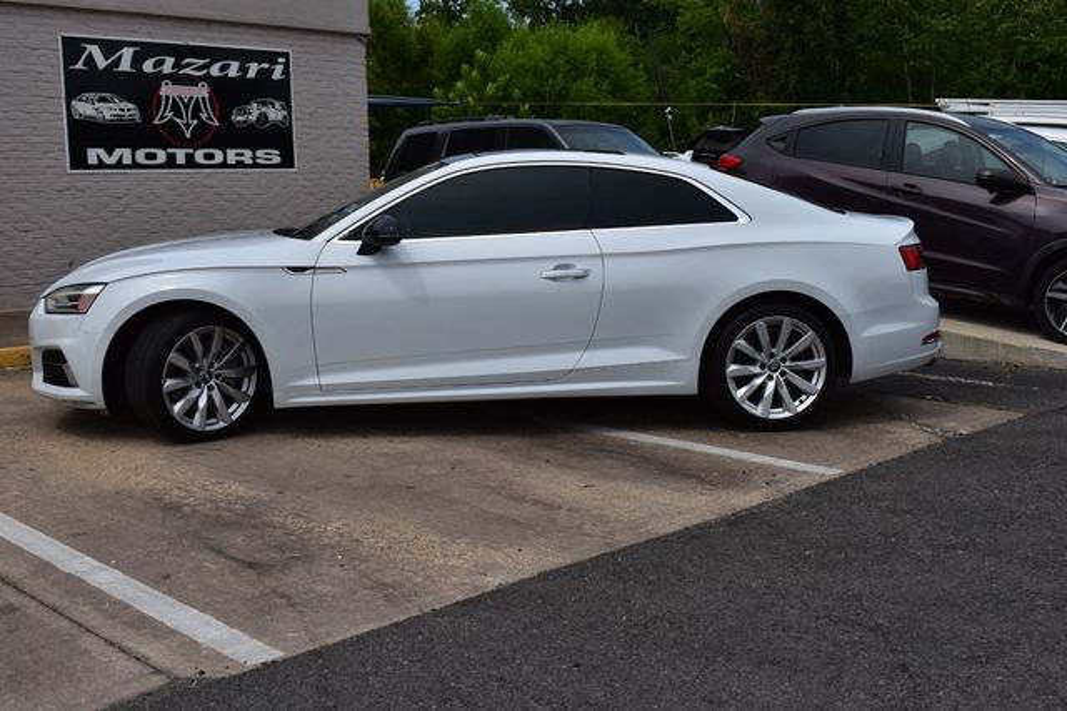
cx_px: 534
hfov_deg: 47.9
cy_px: 356
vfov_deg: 33.0
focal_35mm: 40
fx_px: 1200
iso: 200
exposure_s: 1/500
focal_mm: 27
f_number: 11
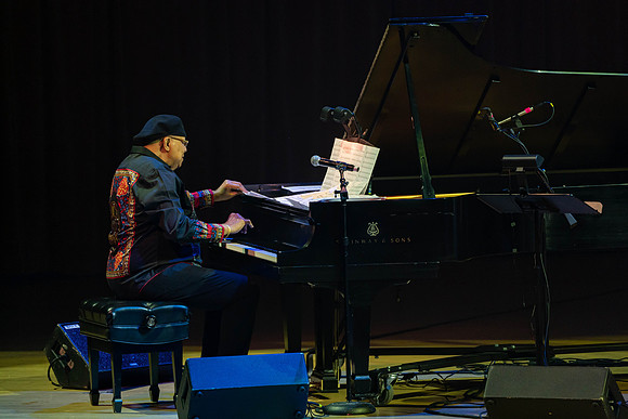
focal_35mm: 391
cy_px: 210
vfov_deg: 3.5
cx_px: 314
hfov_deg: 5.3
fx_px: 6822
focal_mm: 391
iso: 2500
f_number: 5.6
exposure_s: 1/160
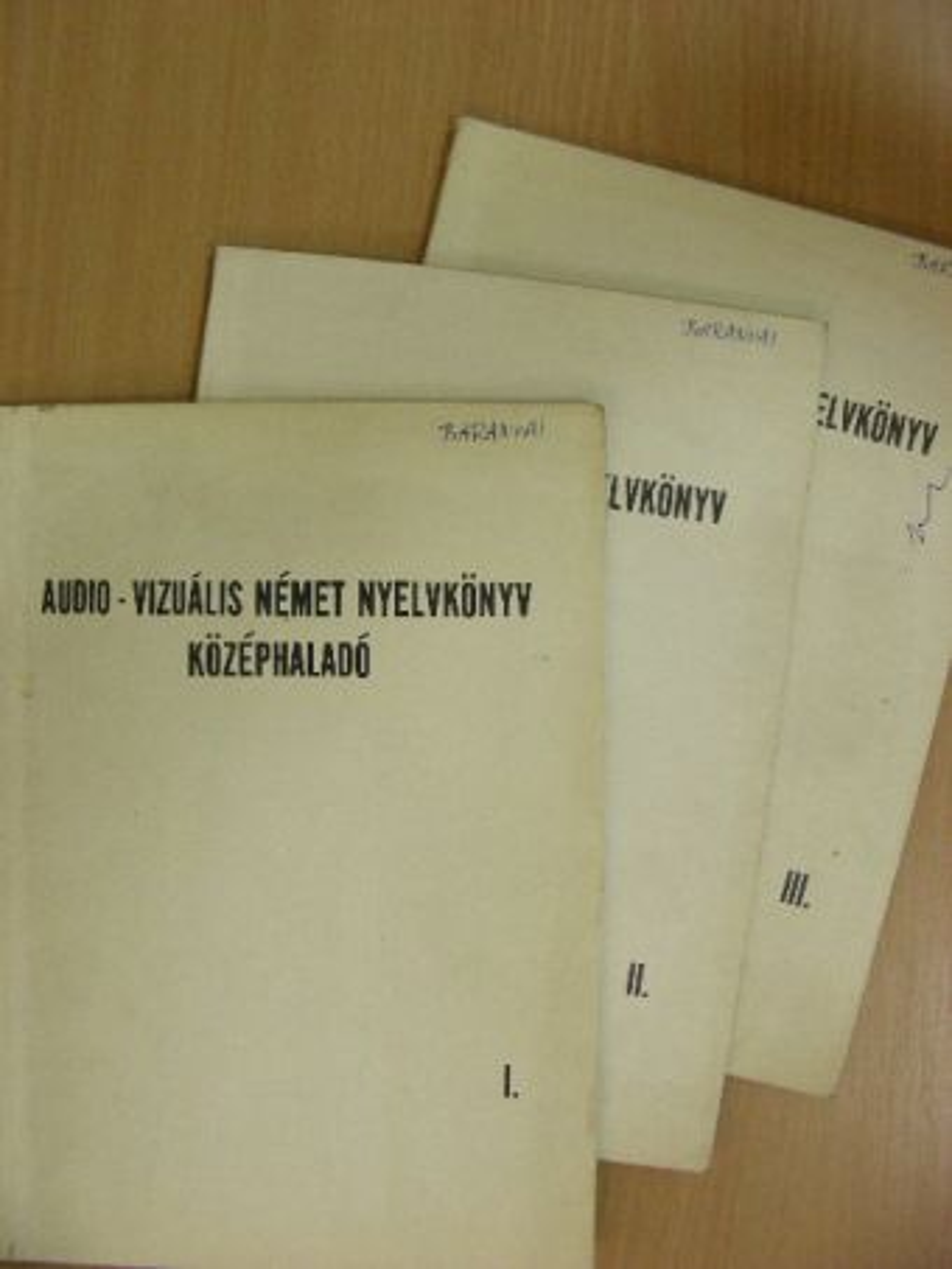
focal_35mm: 38
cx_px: 476
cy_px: 634
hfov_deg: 37.7
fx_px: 1393
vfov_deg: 49.0
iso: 172
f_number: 3.5
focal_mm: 6.3
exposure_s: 1/30.2
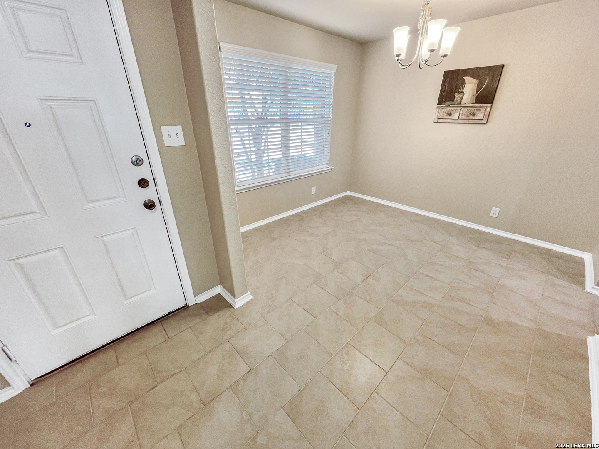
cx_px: 300
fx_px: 225
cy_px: 224
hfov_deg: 106.2
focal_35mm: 13
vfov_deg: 89.9
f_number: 1.8
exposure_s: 1/60
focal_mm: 1.57
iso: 125
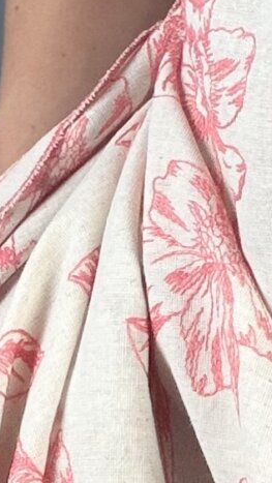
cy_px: 276
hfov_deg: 6.5
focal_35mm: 179
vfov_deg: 12.0
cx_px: 587
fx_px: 2293
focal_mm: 2.71
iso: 50
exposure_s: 1/50
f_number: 1.9
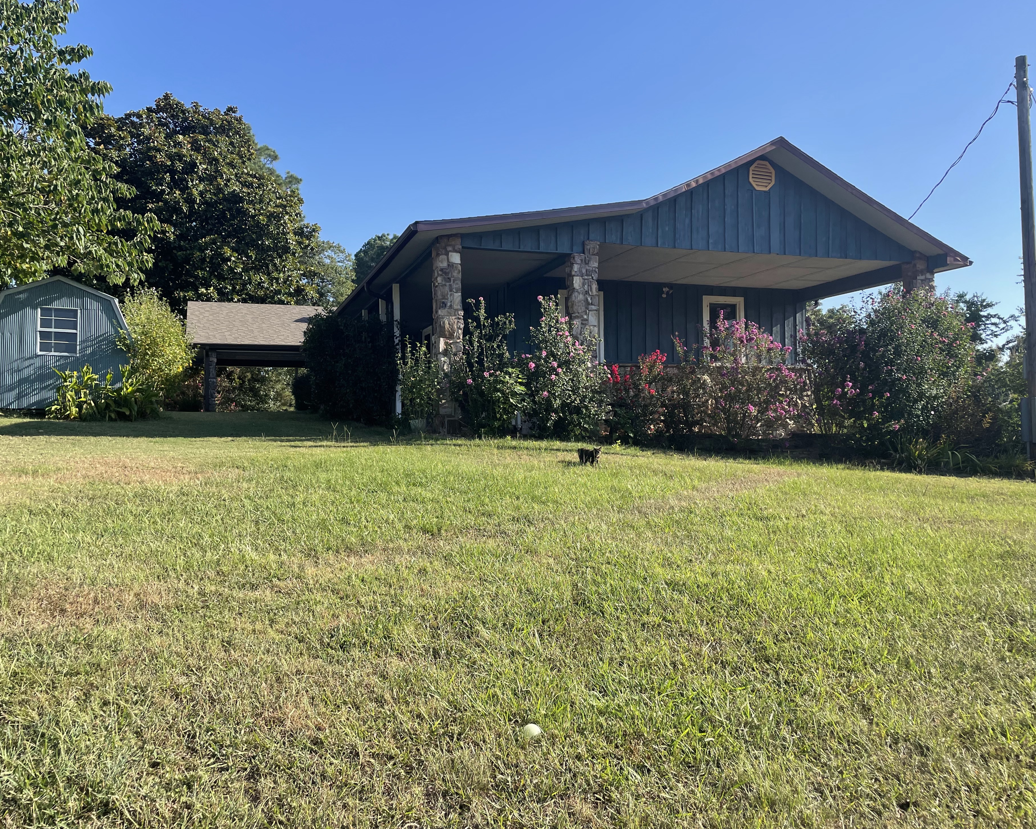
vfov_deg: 51.5
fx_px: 859
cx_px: 510
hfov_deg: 62.2
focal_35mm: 28
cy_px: 428
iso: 32
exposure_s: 1/1949
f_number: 1.6
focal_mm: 4.2
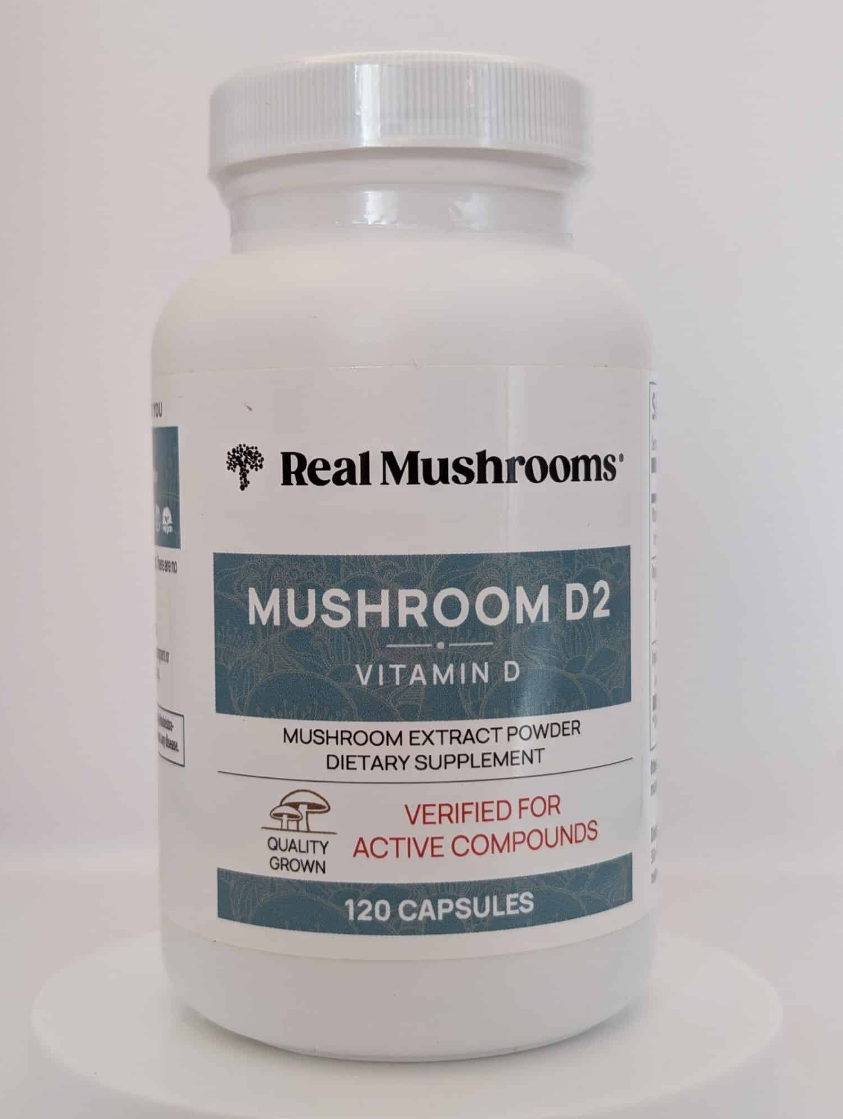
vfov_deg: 38.1
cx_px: 423
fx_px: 1620
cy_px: 554
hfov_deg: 29.2
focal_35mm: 50
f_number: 1.68
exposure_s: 1/23.8
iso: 35
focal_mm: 6.9
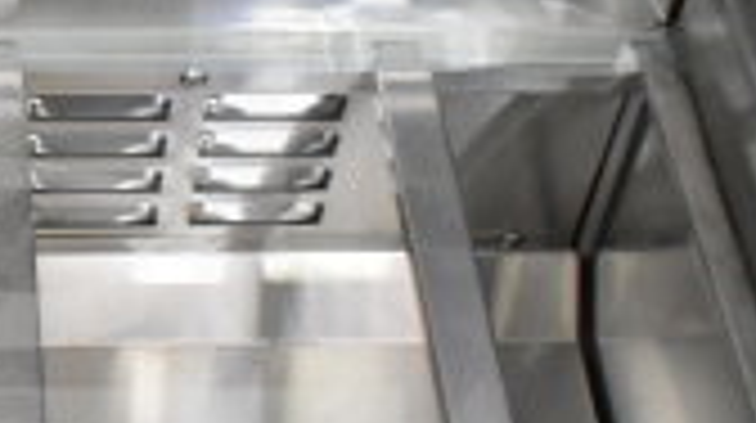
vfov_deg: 11.7
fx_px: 2062
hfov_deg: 19.8
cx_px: -104
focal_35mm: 103
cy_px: 245
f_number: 3.5
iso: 4000
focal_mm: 18
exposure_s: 1/30
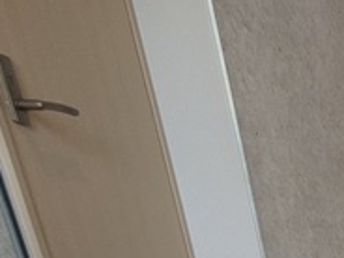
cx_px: 686
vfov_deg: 14.0
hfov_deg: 18.2
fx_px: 725
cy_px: 621
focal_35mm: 73
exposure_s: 1/40
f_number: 2.2
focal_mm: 1.83
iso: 41
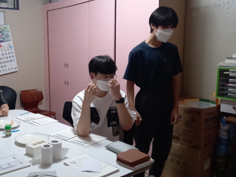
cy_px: 91
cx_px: 60
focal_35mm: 39
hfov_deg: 46.2
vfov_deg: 36.8
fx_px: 266
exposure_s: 1/60.2
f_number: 2
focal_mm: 4.6
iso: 200
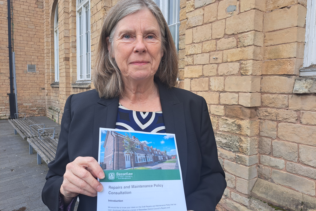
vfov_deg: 51.3
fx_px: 219
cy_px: 105
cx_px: 158
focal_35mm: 25
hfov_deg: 71.5
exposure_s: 1/338
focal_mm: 5.23
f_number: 1.8
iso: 50
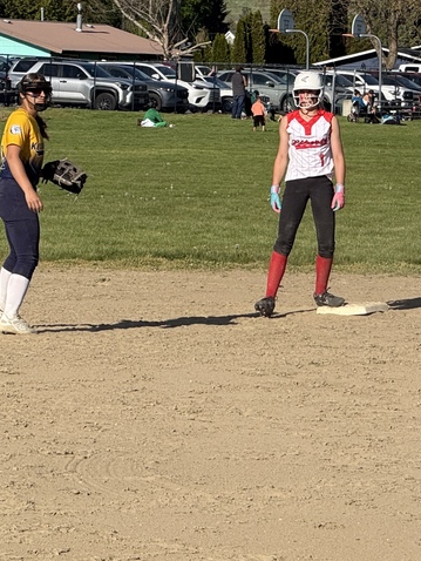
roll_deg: -0.7
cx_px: 364
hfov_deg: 5.8
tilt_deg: -1.8
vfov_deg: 7.7
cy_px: 150
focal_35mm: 257
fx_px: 4164
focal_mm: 15.66
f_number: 2.8
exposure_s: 1/2024
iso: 64
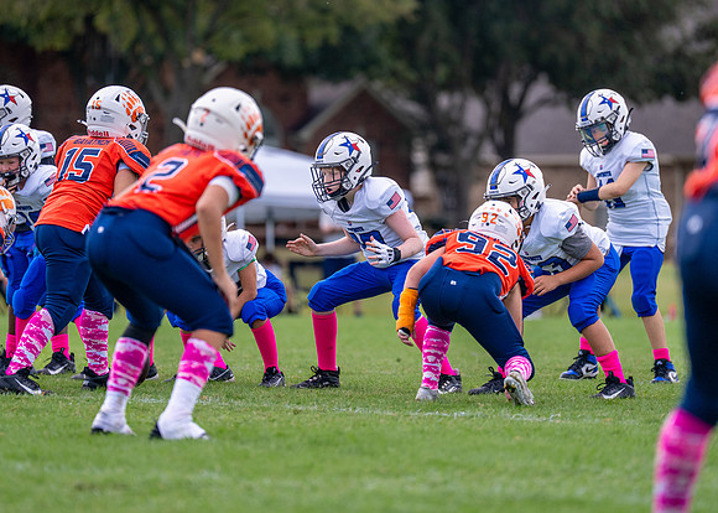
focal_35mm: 274
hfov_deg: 7.4
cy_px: 201
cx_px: 353
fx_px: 5580
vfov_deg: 5.3
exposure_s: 1/3200
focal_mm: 200
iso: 400
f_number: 2.8
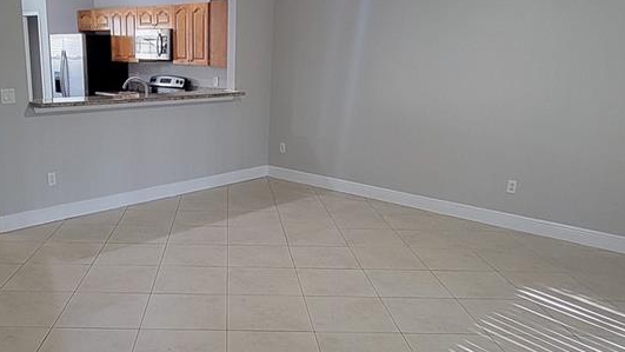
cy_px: 211
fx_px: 530
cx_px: 215
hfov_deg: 59.8
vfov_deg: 36.6
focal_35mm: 32
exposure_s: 1/40
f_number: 2.2
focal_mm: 2.2
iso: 320
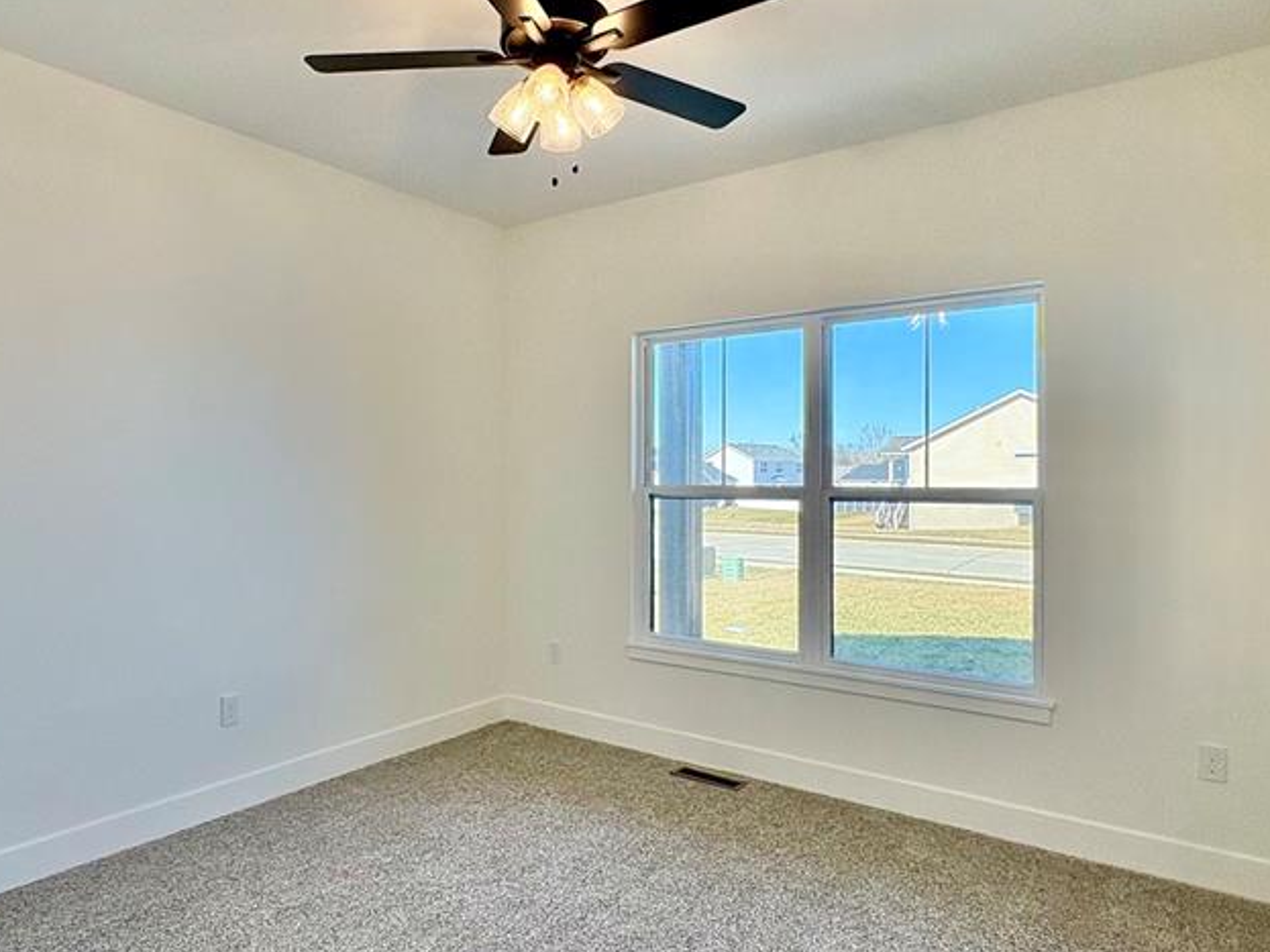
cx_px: 559
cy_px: 469
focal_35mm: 23
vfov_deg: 58.9
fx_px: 844
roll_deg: +0.3
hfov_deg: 73.6
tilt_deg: +0.7
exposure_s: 1/258
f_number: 2.2
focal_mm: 2.22
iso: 64
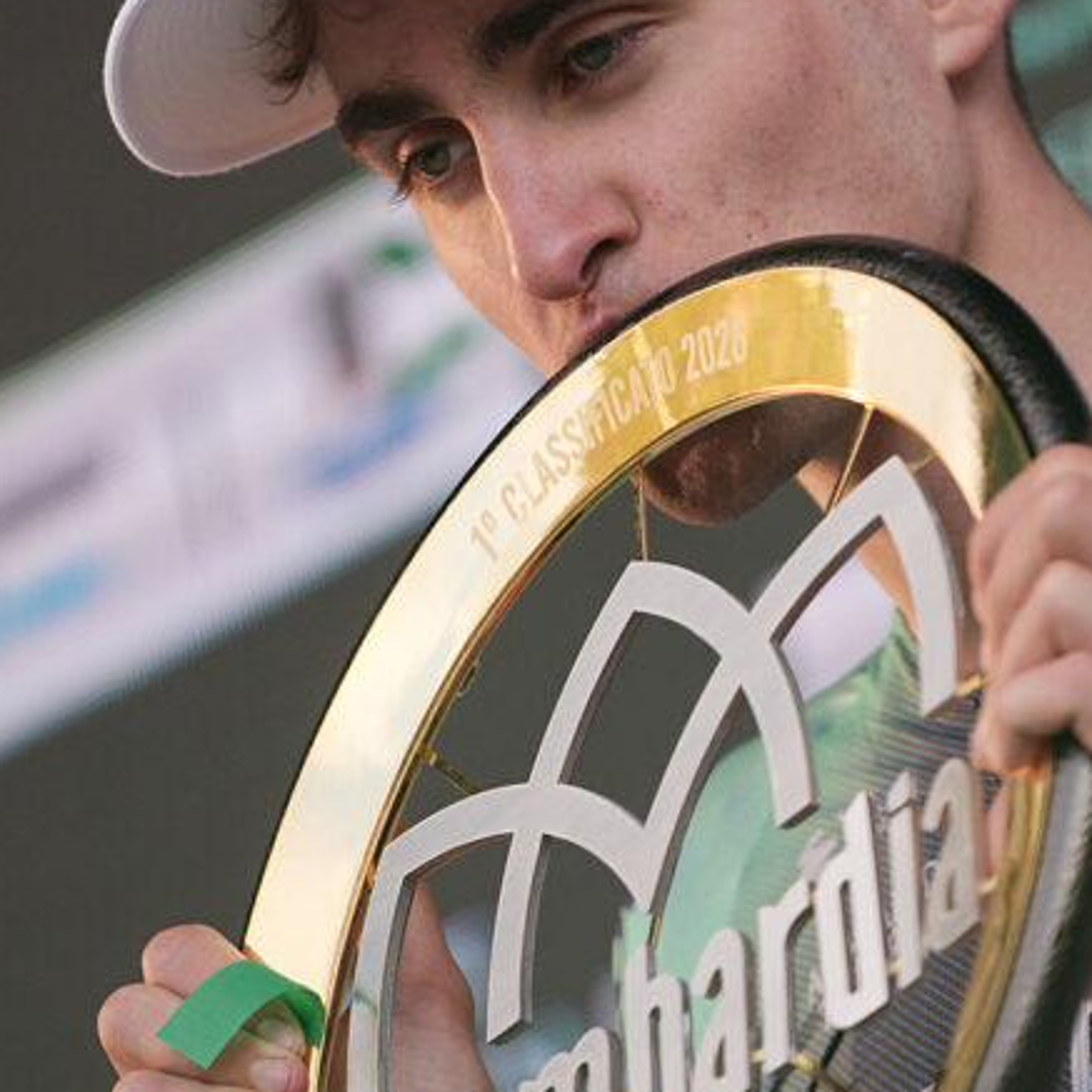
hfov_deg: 4.9
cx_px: 595
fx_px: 12849
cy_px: 562
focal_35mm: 360
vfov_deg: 4.9
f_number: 2.8
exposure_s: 1/1600
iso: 640
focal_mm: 185
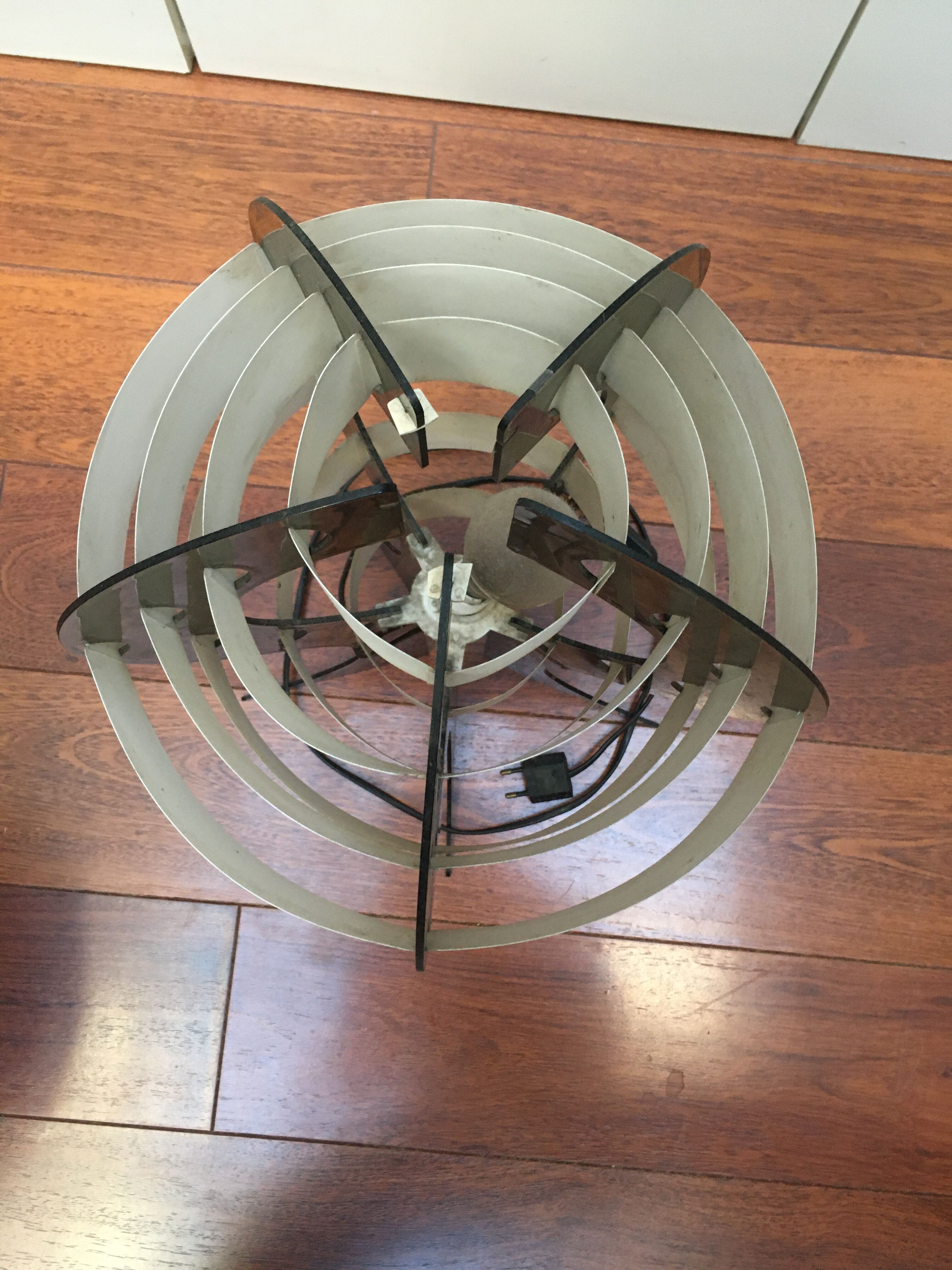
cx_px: 476
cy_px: 635
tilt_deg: -83.7
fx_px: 1063
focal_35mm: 29
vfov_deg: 61.7
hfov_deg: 48.2
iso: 200
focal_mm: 4.15
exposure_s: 1/33
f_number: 2.2
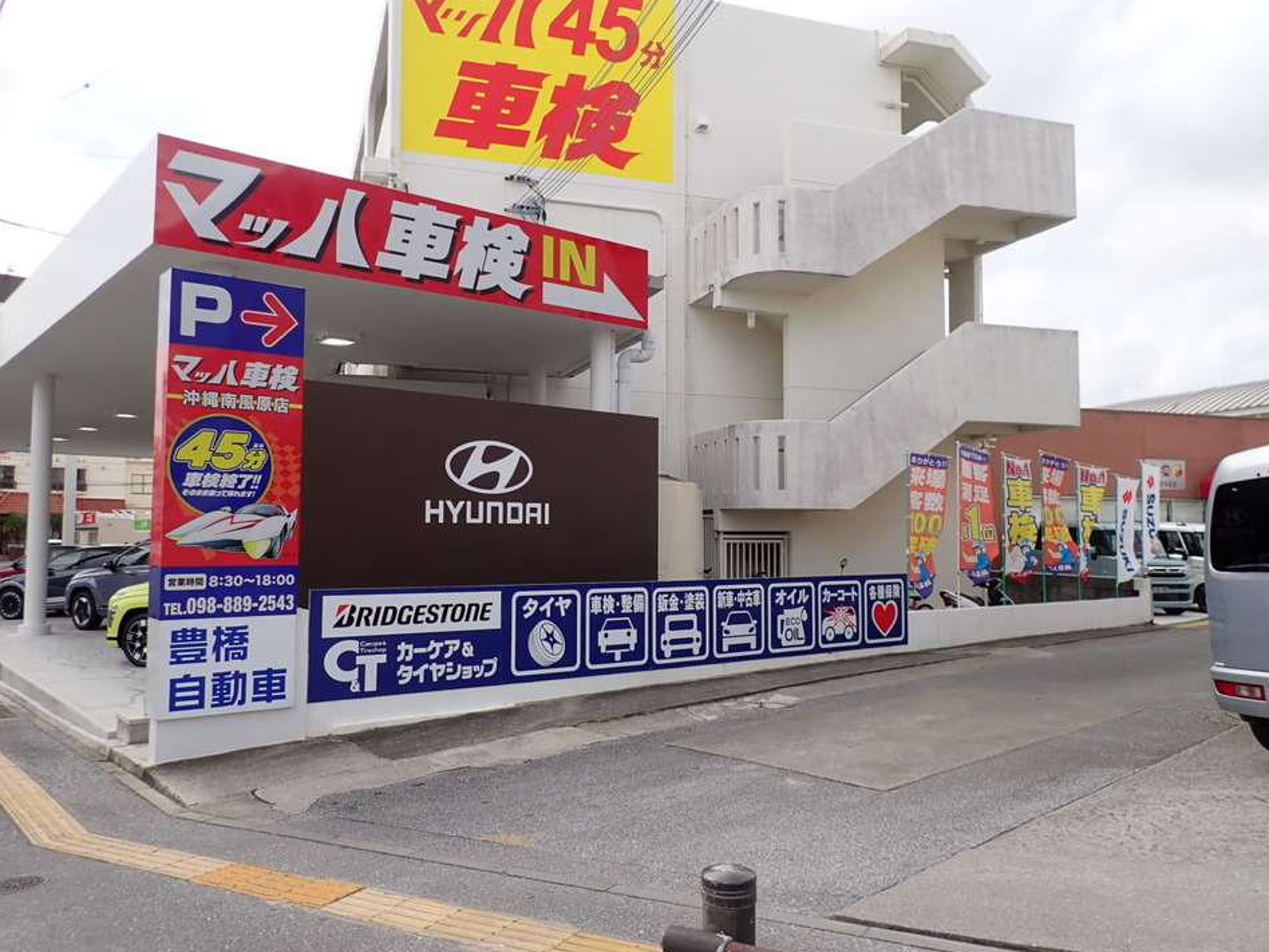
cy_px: 466
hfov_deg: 65.3
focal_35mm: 27
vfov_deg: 51.4
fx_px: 990
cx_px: 609
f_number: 2.8
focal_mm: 4.5
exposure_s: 1/1000
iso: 100
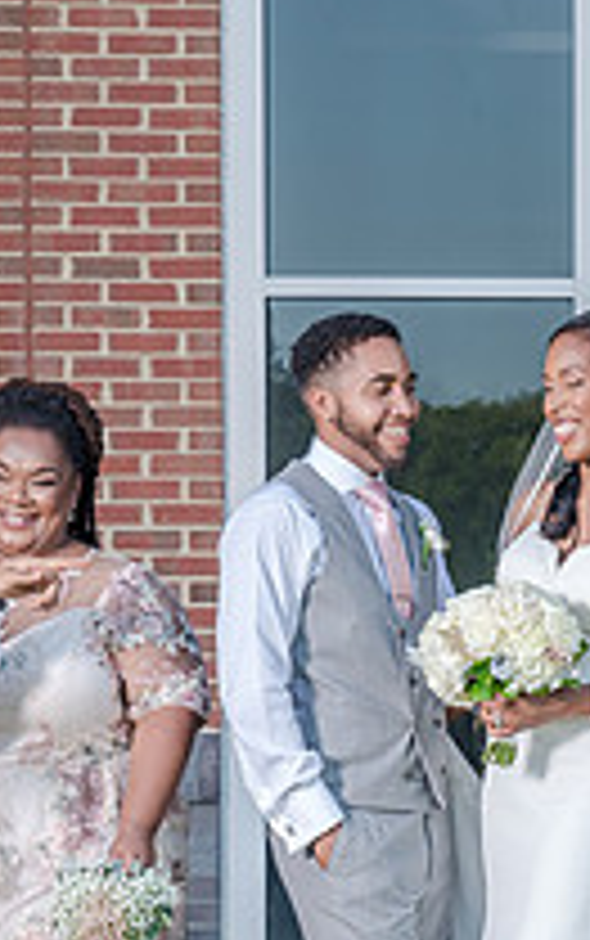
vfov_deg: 12.5
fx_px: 4288
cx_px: 719
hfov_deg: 7.8
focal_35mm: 167
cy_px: 692
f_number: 5.6
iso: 200
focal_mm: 56
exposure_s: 1/200
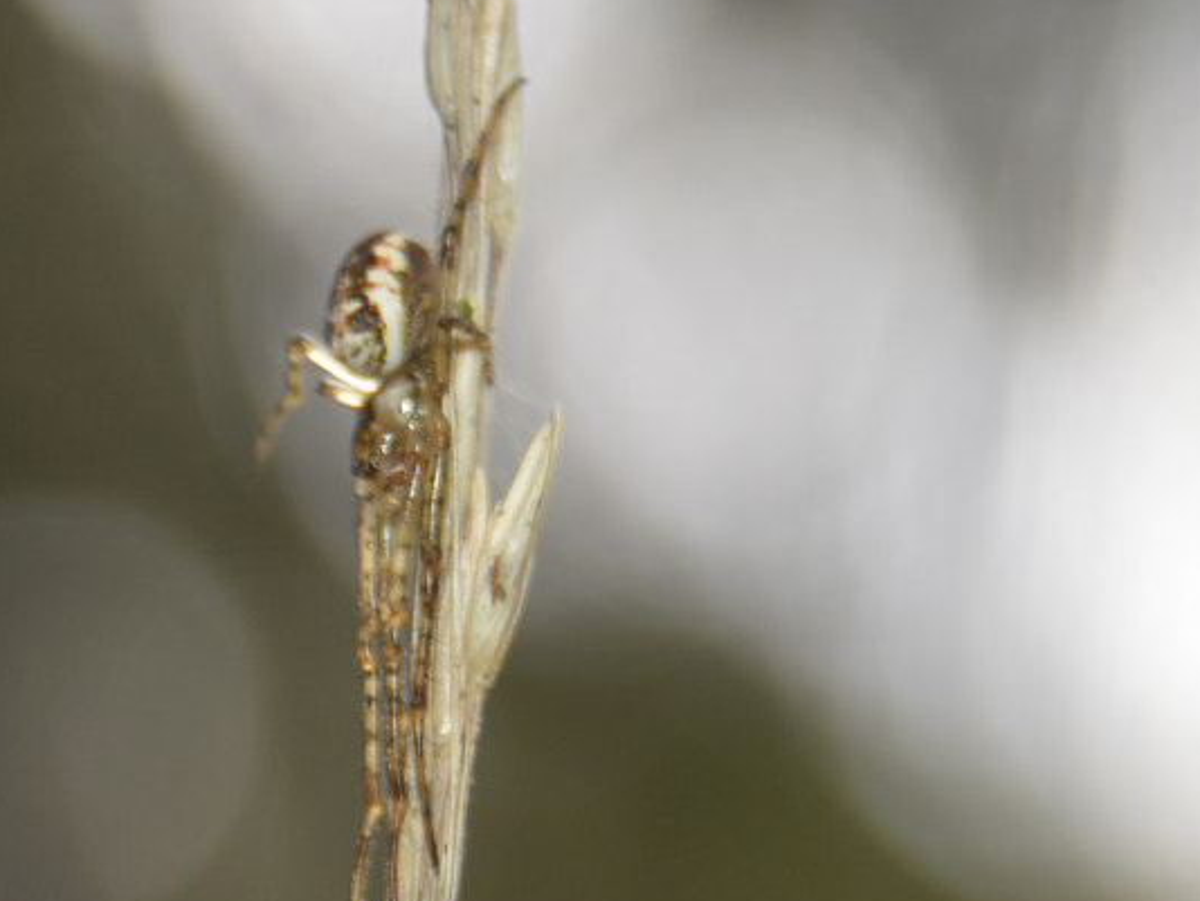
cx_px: 458
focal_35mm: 237
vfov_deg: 6.3
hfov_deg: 8.3
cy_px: 404
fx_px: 8235
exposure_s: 1/125
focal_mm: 55
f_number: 5.6
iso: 125
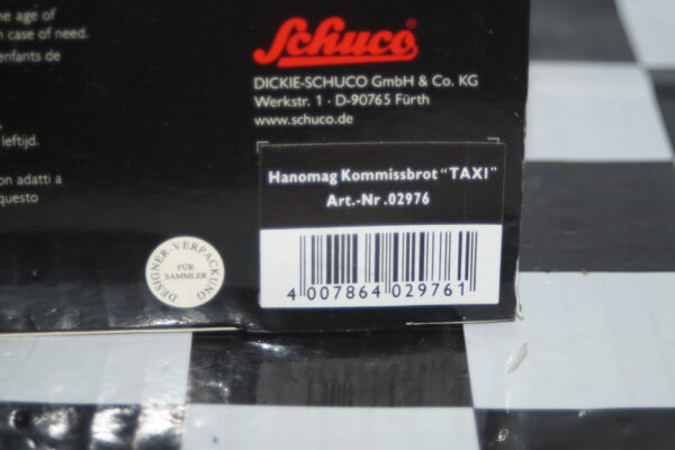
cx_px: 338
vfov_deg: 11.4
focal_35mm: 120
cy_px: 225
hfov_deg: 17.1
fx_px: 2250
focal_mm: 80
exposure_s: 1/60
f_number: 5.6
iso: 200
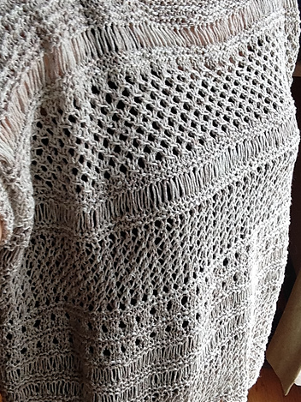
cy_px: 212
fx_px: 521
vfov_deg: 42.1
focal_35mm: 45
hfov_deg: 32.2
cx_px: 167
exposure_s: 1/60
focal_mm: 2.15
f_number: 2.4
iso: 50
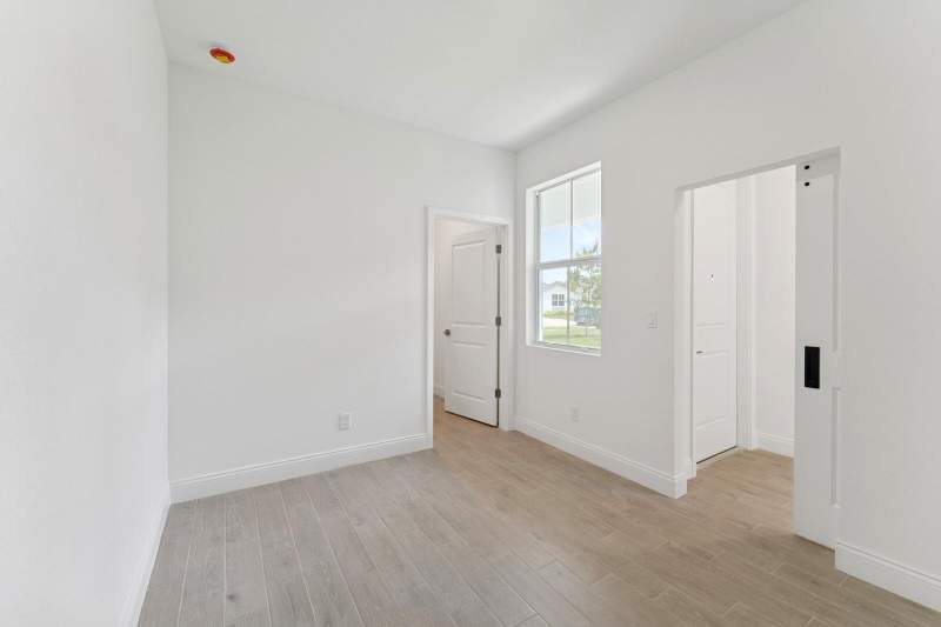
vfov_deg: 81.2
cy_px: 314
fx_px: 366
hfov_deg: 104.3
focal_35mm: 14
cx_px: 470
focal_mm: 14
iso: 160
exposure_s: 1/5
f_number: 8
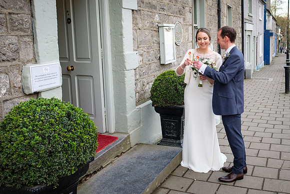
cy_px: 66
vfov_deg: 39.9
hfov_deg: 56.4
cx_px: 195
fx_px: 263
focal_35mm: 33
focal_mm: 16
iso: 200
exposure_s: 1/250
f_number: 3.6
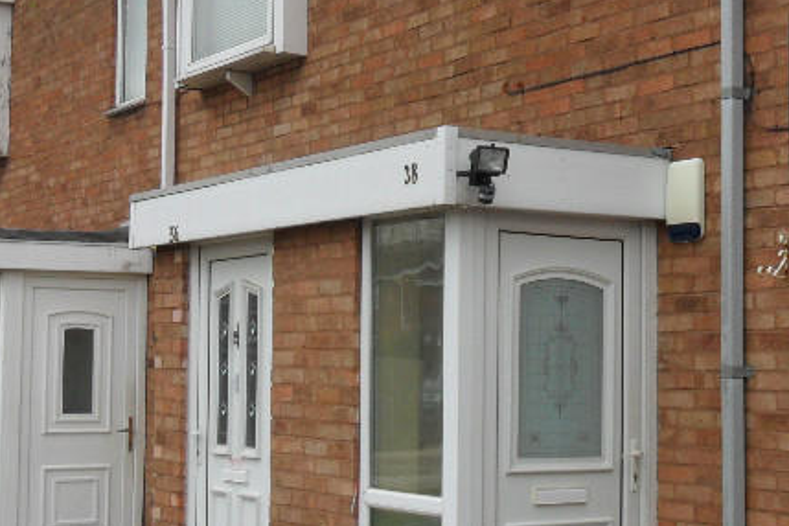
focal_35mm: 67
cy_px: 272
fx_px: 1468
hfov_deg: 30.0
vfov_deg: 20.3
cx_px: 482
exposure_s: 1/350
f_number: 3.5
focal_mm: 4.9
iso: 80
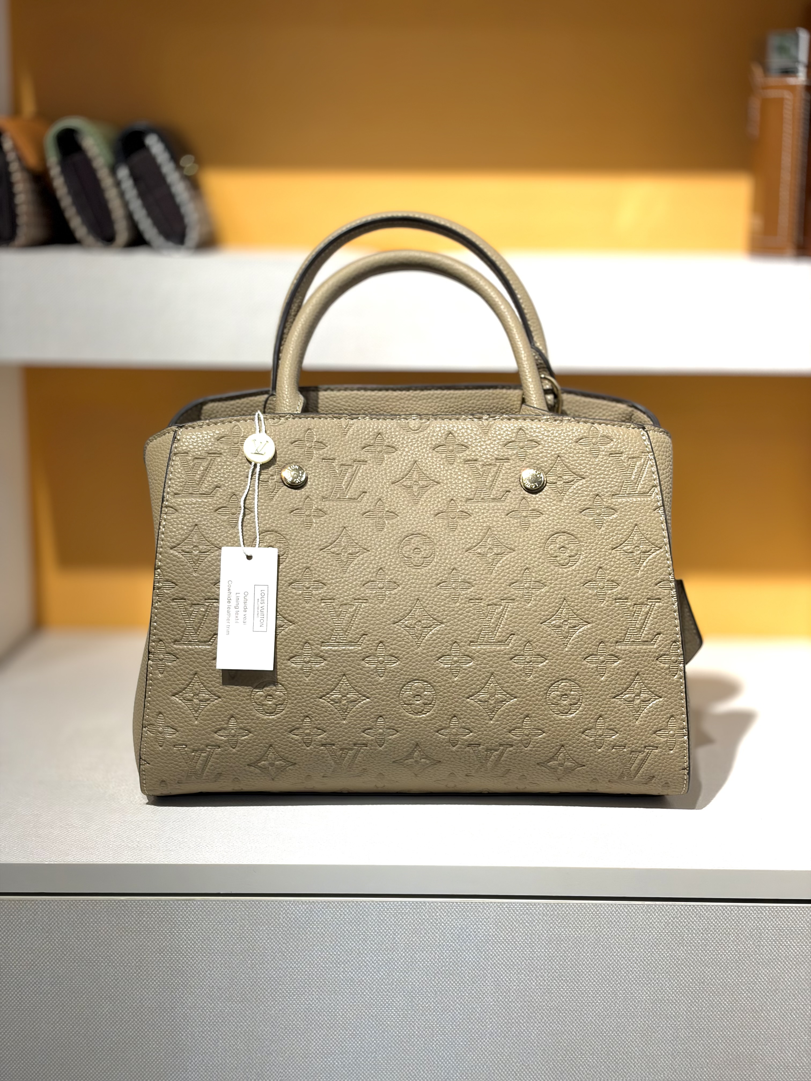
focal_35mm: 52
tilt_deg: -11.8
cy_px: 540
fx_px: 1624
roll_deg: -0.8
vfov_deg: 36.8
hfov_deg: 28.0
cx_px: 406
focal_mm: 5.96
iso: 25
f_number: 1.6
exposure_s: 1/100
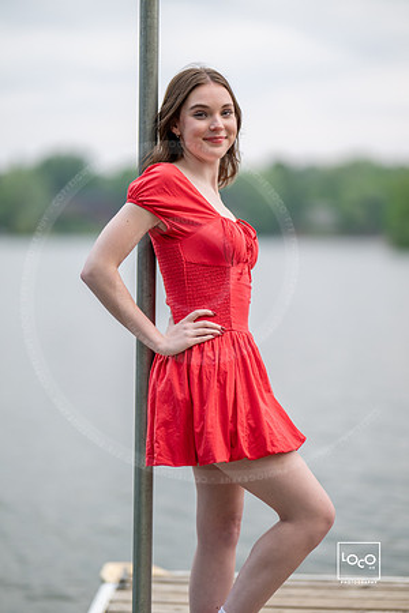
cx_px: 204
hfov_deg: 16.1
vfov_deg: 23.9
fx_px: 1448
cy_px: 306
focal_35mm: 85
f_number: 1.2
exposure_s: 1/320
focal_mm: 85
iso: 100
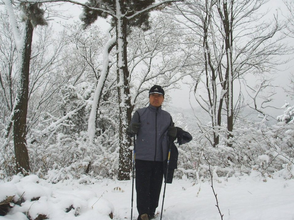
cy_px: 110
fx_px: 357
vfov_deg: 34.3
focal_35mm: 42
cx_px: 152
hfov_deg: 44.8
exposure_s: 1/250
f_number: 6.3
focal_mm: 6.6
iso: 50
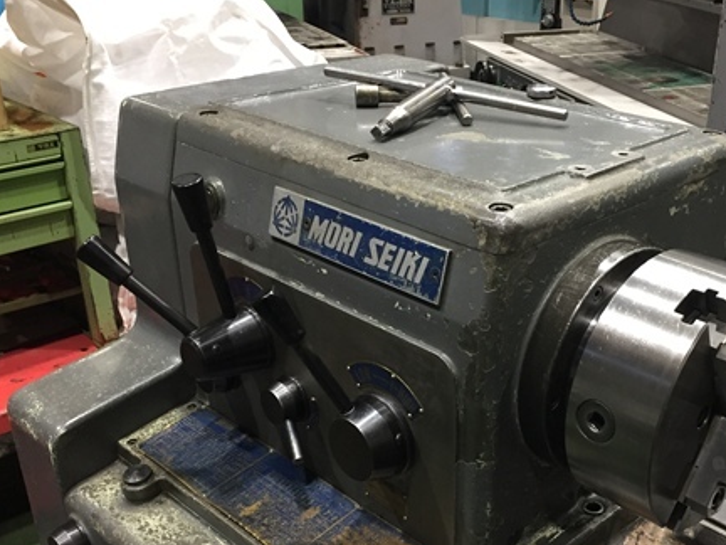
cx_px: 455
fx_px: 902
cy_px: 375
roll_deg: -1.4
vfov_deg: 33.2
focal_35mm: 43
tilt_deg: -28.8
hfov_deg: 43.5
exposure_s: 1/30
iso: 125
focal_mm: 4.15
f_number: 2.2
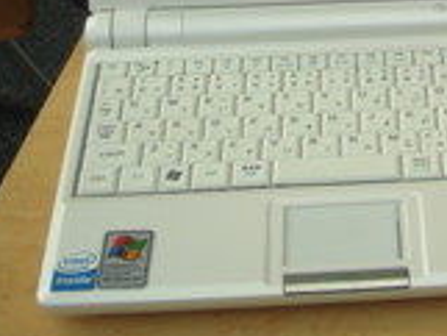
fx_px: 1370
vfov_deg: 13.5
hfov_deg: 17.3
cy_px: -86
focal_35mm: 106
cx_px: 594
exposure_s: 1/80
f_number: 3.3
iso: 100
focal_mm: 6.3
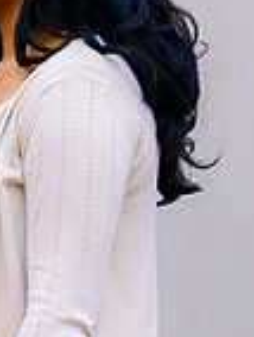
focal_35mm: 541
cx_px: -409
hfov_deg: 2.7
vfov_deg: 3.7
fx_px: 5277
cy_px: 196
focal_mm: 70
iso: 450
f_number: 2.8
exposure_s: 1/100
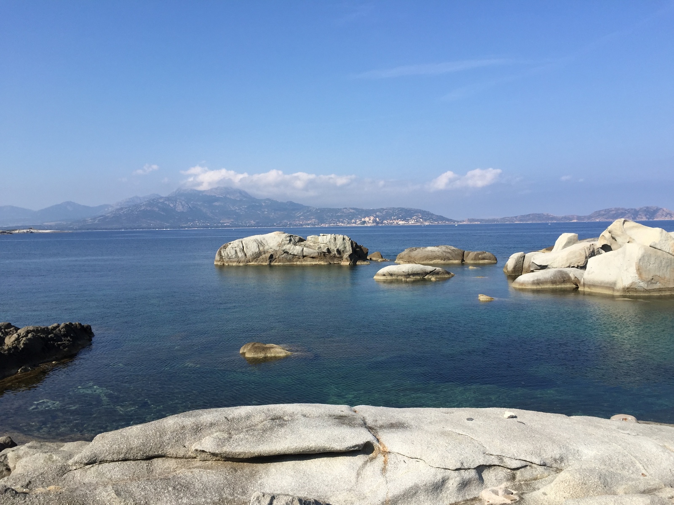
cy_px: 252
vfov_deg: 48.2
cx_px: 337
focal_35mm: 29
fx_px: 565
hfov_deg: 61.7
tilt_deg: -2.3
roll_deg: +0.0
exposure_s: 1/2083
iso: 32
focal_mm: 4.15
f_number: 2.2
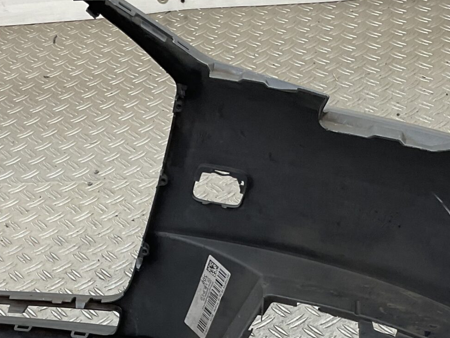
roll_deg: +11.1
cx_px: 200
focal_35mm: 76
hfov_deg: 25.6
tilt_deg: -43.6
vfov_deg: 18.7
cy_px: 370
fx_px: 988
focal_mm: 3
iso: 32
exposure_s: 1/100
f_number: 1.8
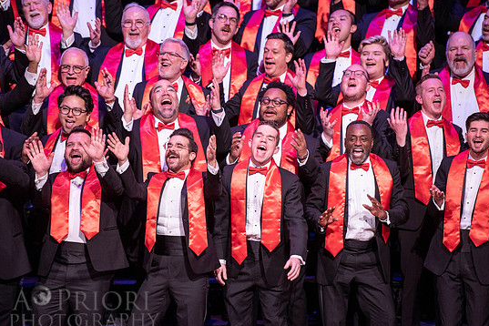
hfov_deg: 9.5
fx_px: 2934
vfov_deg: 6.4
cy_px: 161
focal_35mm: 216
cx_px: 262
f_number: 3.2
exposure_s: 1/200
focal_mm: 200
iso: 1600
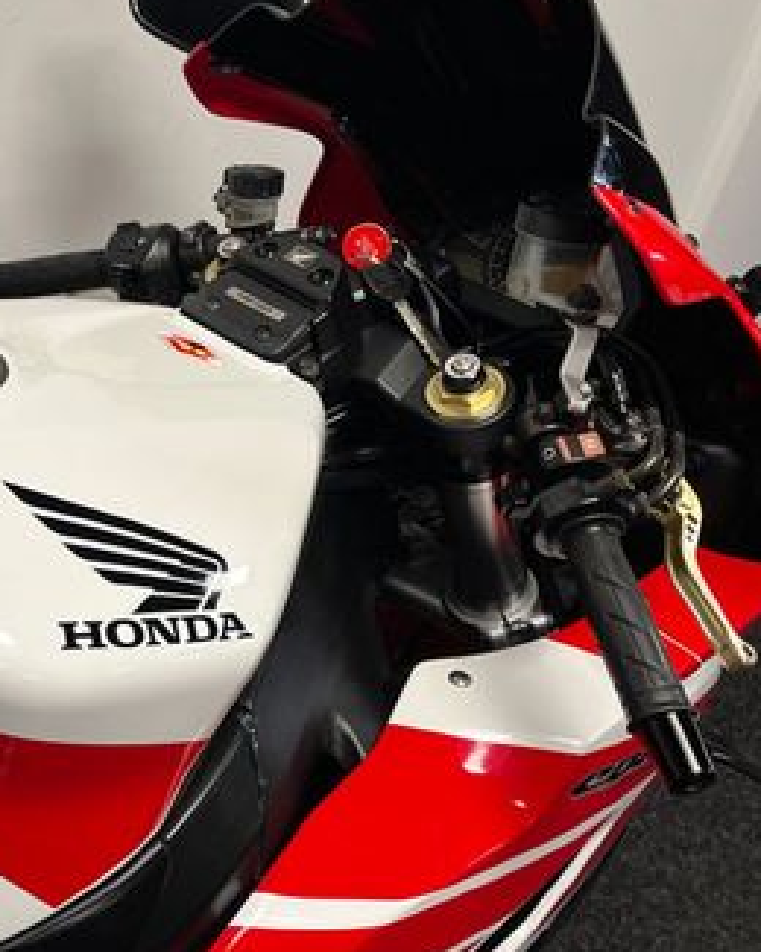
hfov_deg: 29.0
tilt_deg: -36.9
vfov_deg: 37.3
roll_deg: -7.1
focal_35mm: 50
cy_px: 495
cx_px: 70
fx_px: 1408
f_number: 1.6
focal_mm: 5.1
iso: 100
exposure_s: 1/100
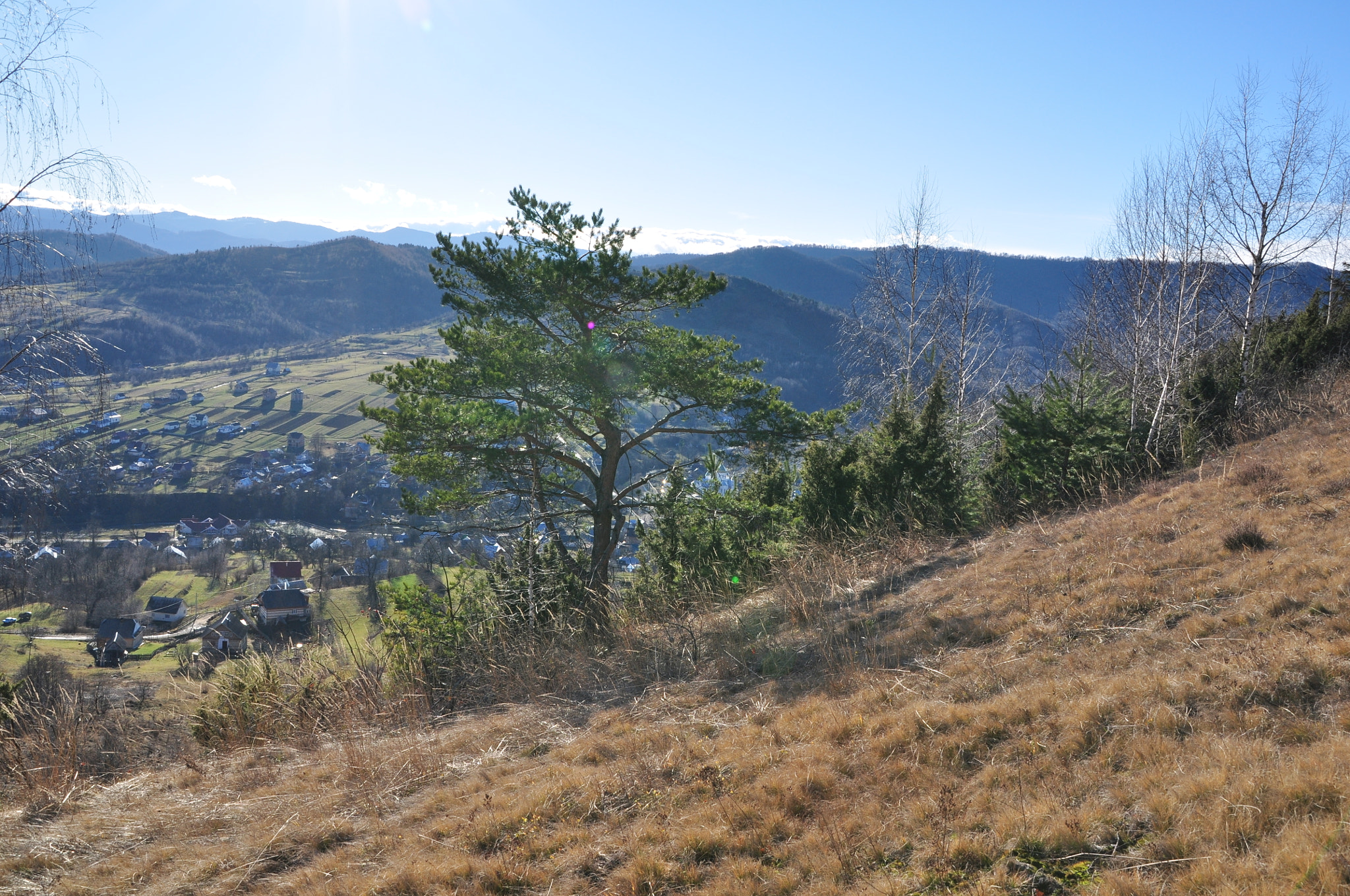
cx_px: 675
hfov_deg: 57.3
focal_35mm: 33
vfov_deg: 39.9
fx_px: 1236
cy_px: 448
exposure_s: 1/250
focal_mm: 22
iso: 200
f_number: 10
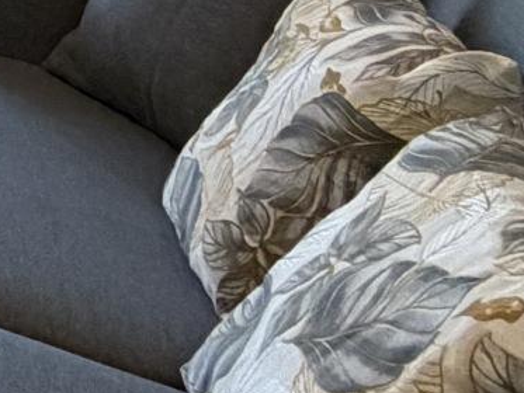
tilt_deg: -6.9
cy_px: -341
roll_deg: -0.3
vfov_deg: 13.6
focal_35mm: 96
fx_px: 1454
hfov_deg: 13.5
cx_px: -802
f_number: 2.2
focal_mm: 2.22
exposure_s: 1/60
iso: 400
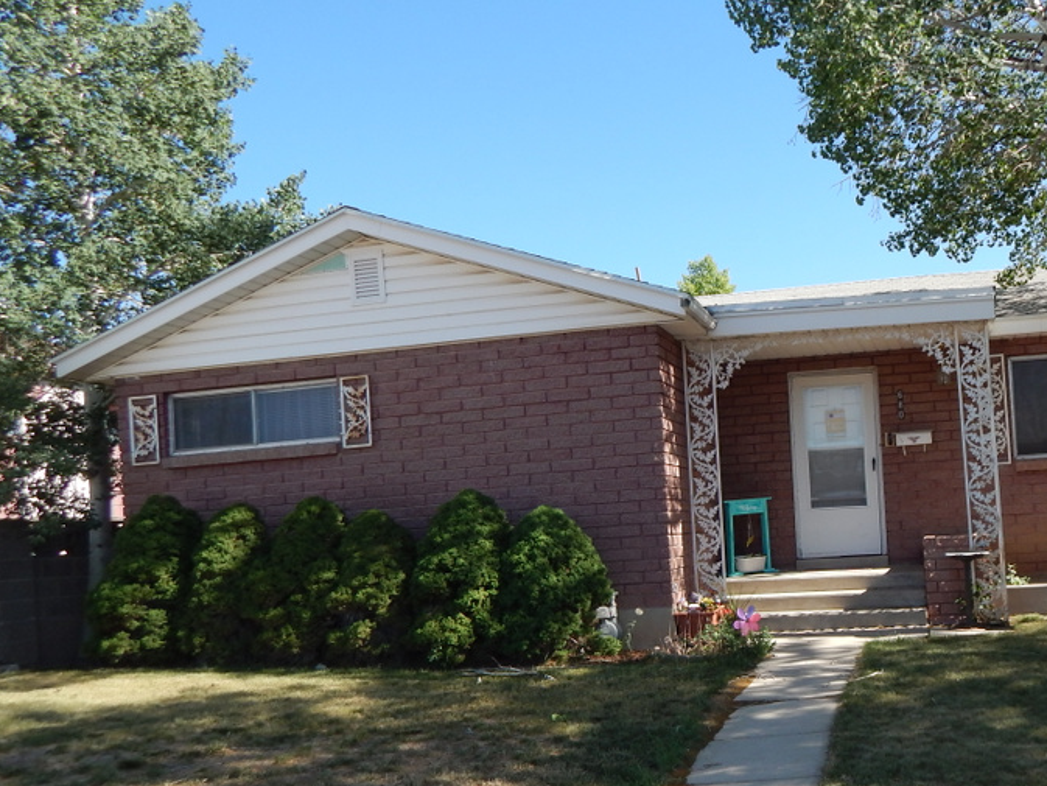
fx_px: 1059
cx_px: 765
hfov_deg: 50.8
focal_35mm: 35
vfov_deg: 40.3
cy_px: 511
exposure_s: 1/800
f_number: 3
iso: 125
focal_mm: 4
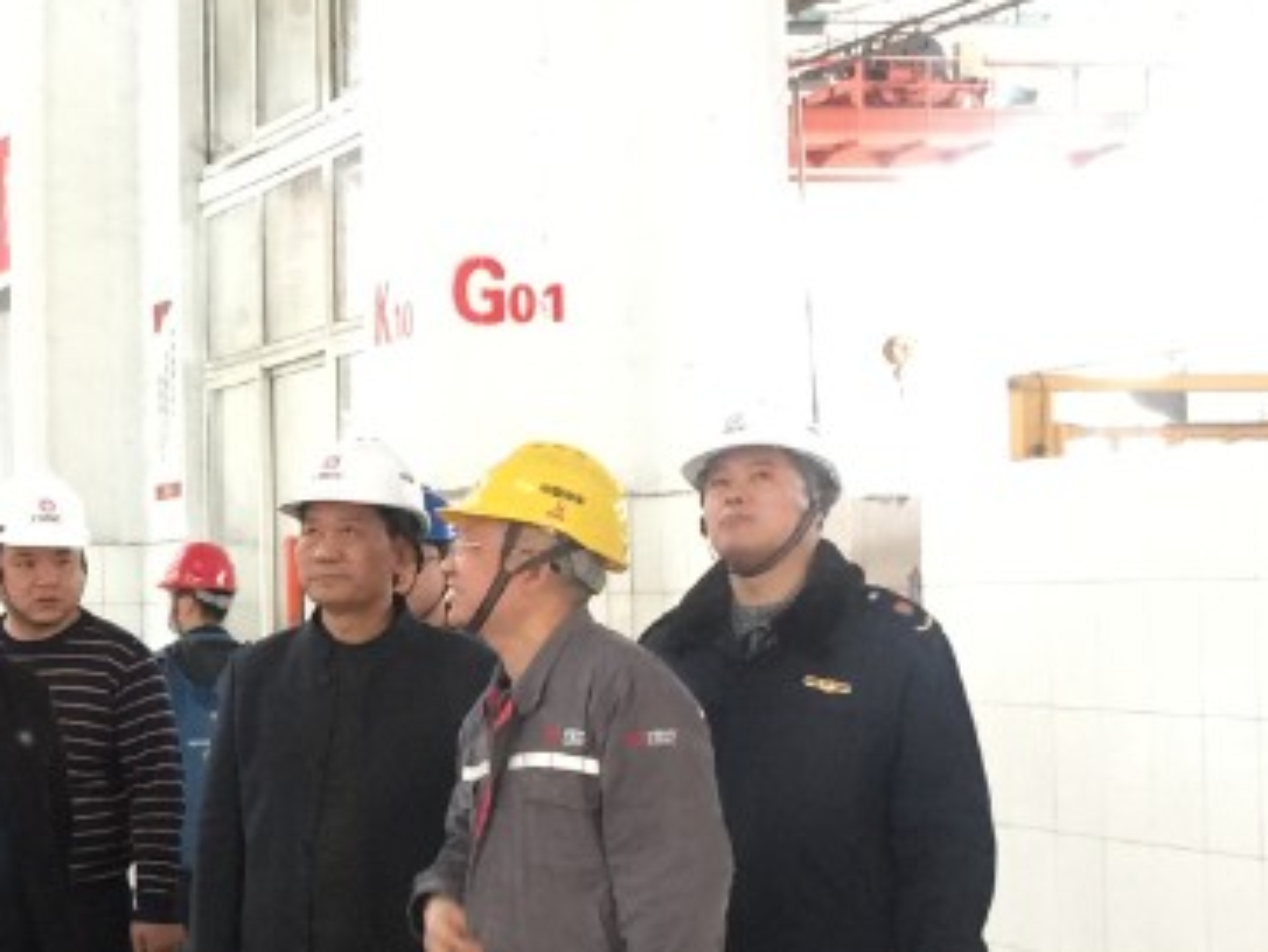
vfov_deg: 18.0
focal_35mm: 82
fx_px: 3006
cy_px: 612
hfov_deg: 22.4
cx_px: -147
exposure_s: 1/17
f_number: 2.2
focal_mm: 4.15
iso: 125
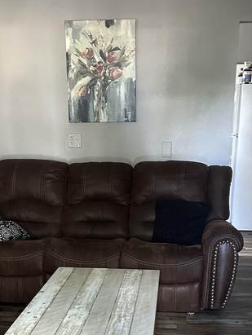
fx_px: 543
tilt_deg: -15.0
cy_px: 266
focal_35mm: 56
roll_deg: +0.6
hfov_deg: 26.1
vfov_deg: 33.4
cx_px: 117
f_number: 1.78
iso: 800
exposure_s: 1/60
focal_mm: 6.86
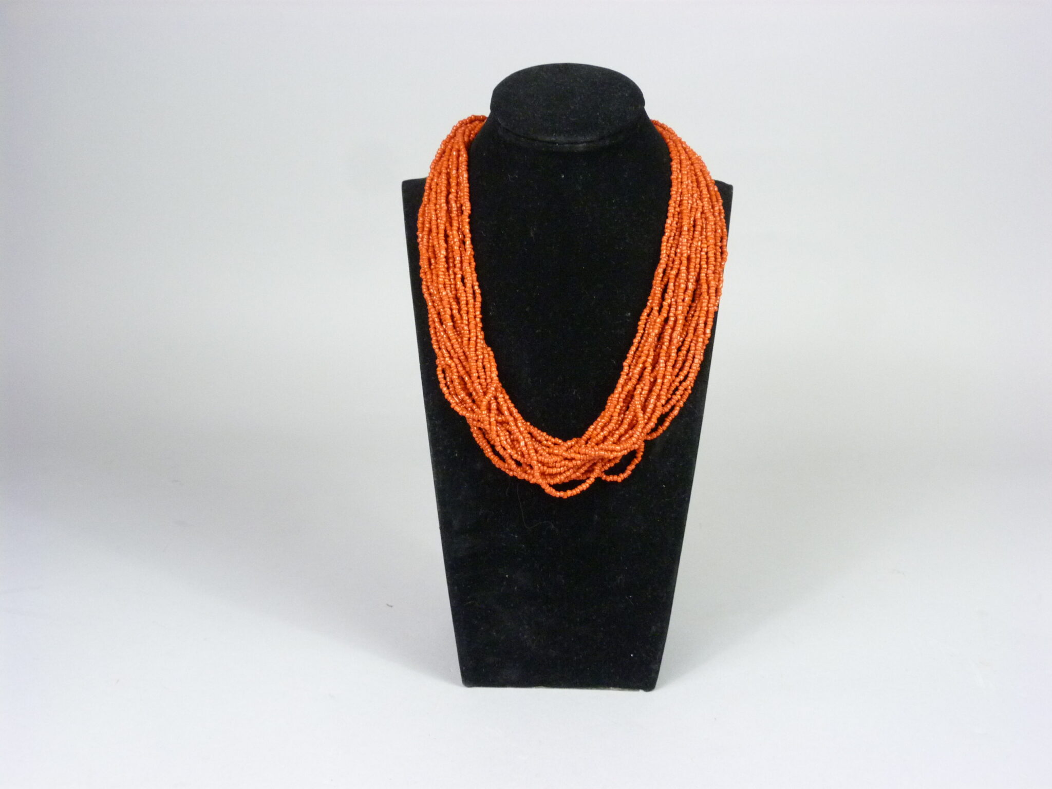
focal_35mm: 41
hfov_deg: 45.8
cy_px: 394
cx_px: 526
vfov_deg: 35.1
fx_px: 1246
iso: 400
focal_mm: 7.4
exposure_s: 1/40
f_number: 3.2
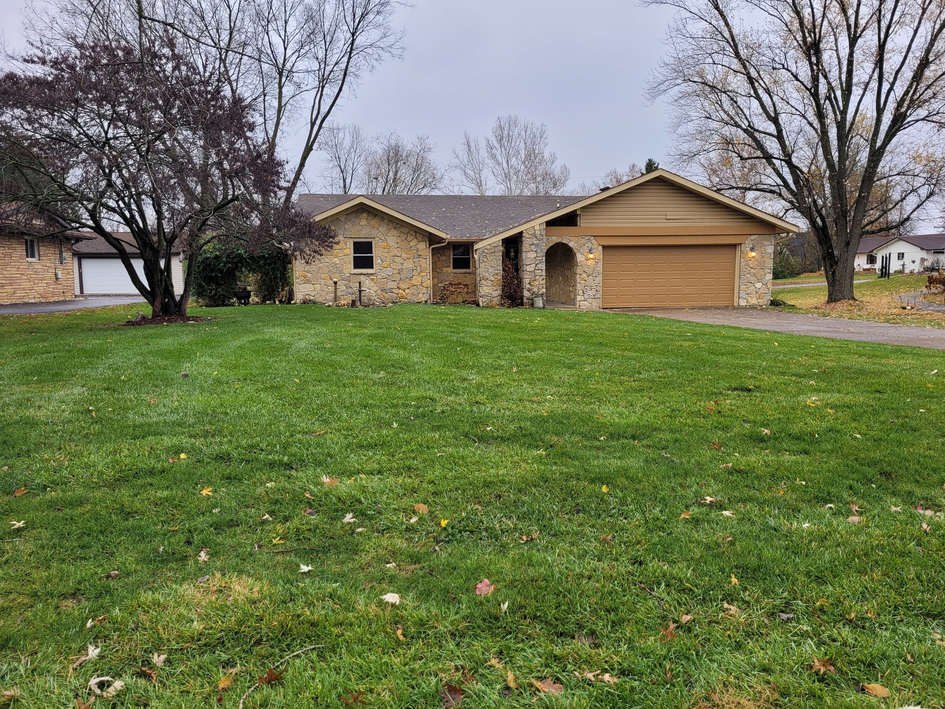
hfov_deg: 65.3
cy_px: 354
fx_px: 737
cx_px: 488
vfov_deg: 51.4
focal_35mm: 27
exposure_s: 1/235
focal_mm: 5.4
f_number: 1.8
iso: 40
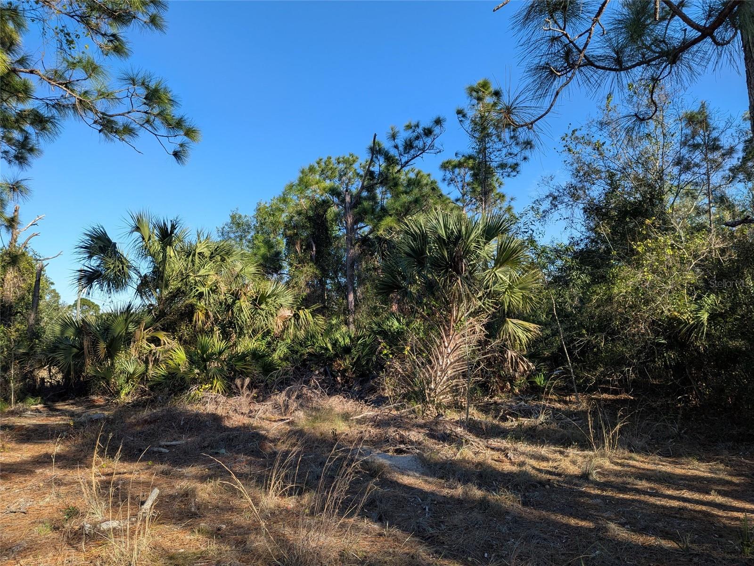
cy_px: 283
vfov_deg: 56.8
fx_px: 523
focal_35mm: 24
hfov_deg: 71.6
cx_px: 377
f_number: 1.85
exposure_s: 1/884
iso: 37
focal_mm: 6.81
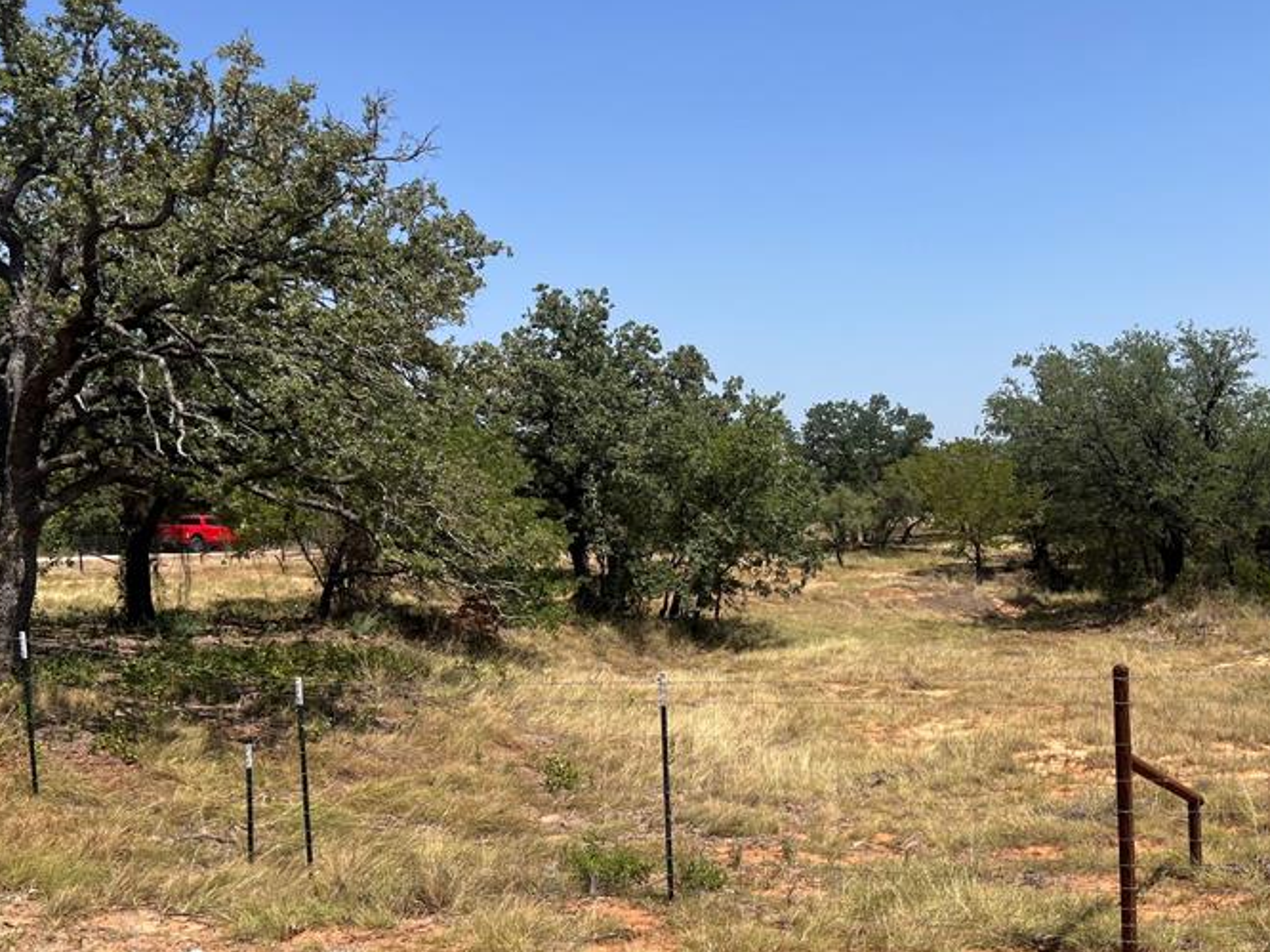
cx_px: 780
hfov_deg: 46.5
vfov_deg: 35.6
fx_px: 1467
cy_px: 620
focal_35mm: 40
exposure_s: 1/4831
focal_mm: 5.7
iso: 50
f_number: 1.5
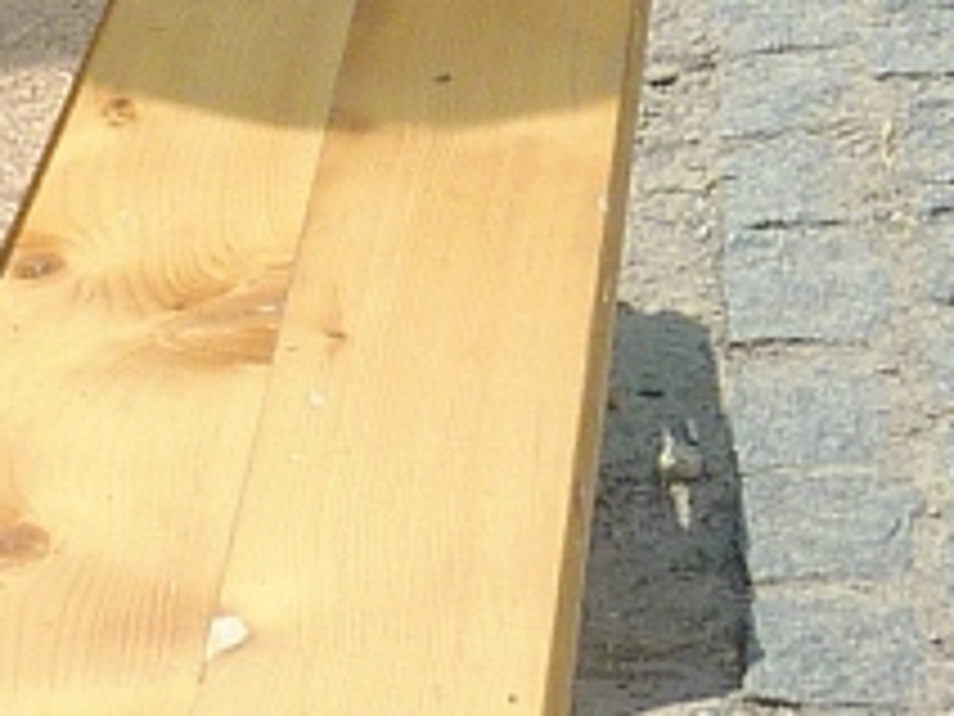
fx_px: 4685
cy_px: -554
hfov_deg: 11.4
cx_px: -126
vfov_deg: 8.4
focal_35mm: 170
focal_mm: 4.1
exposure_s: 1/500
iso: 80
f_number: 5
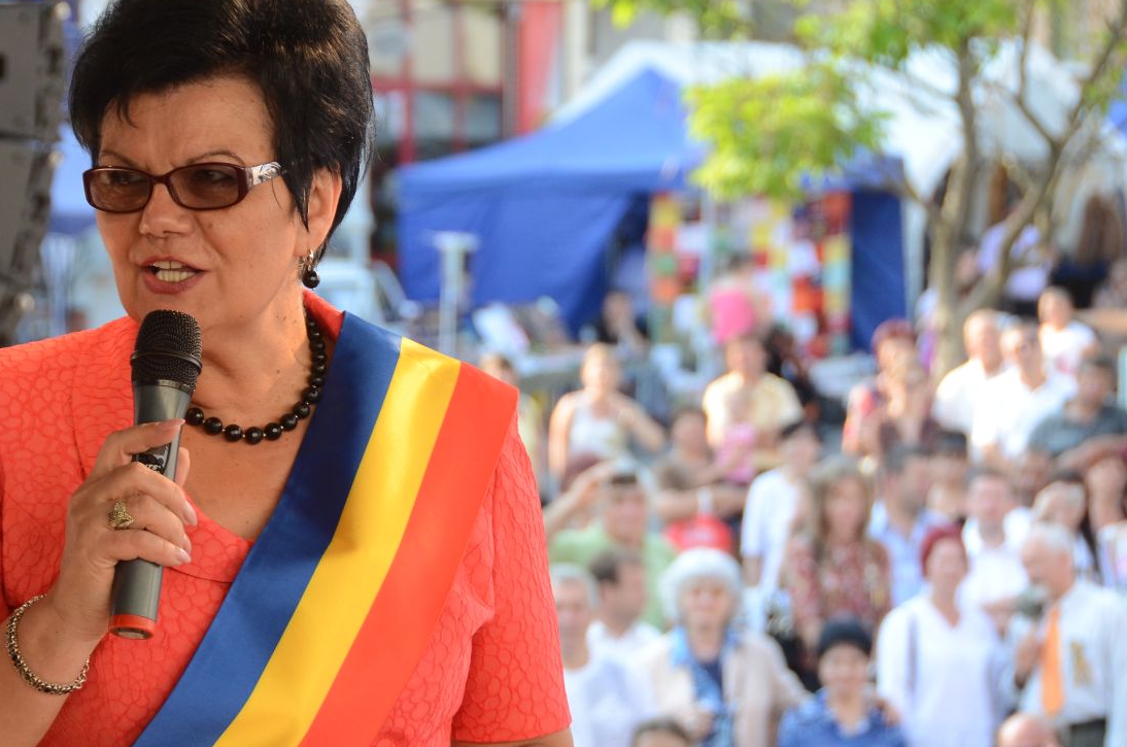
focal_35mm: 158
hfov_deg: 13.0
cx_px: 484
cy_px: 365
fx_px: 4937
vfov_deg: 8.7
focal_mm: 80
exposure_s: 1/640
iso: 800
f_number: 5
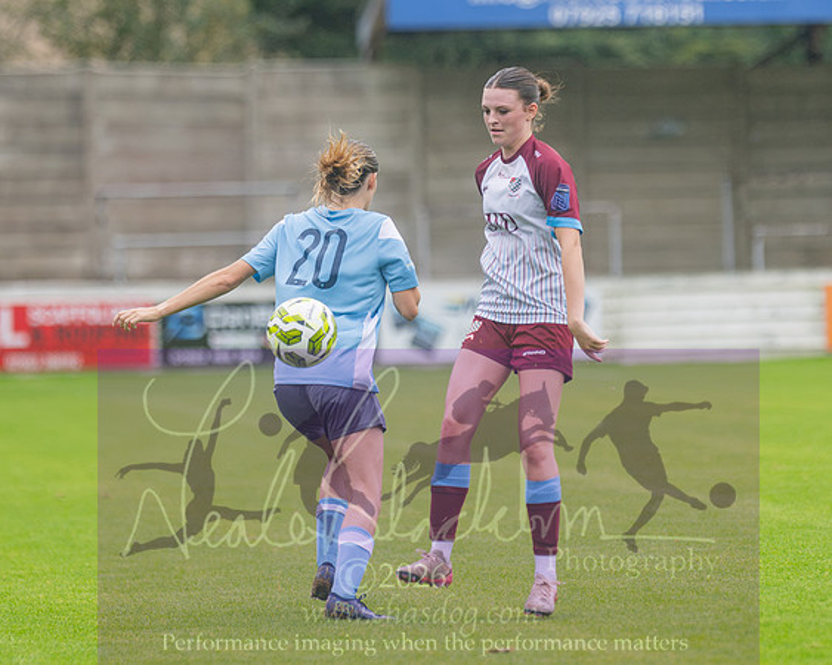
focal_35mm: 409
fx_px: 10079
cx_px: 490
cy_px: 310
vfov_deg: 3.8
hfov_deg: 4.7
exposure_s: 1/1600
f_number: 2.8
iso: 320
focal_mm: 210
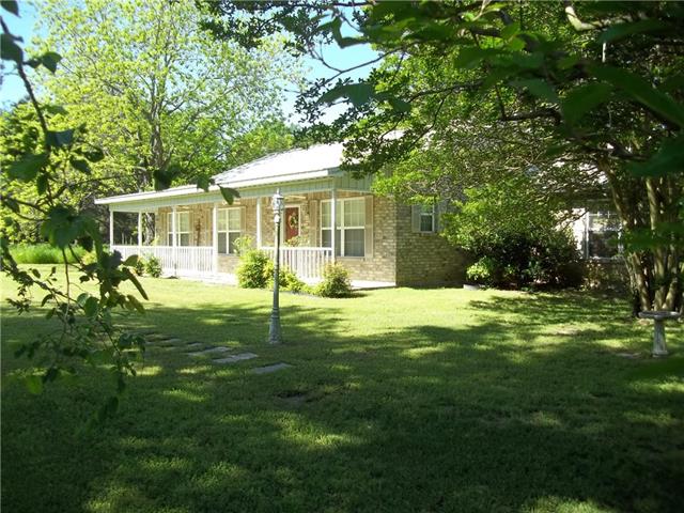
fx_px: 632
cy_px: 256
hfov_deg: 56.8
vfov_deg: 44.2
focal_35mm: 32
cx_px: 342
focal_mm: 5.7
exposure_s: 1/320
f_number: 2.9
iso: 64
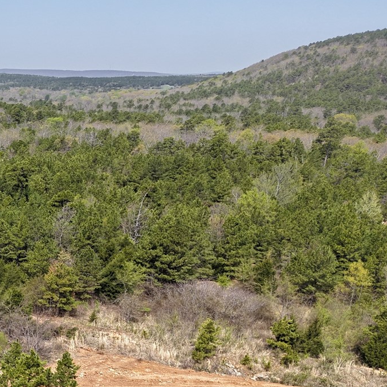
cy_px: 308
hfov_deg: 23.9
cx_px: -158
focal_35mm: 60
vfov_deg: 28.0
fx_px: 759
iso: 140
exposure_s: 1/3200
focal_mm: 8.67
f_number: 1.8
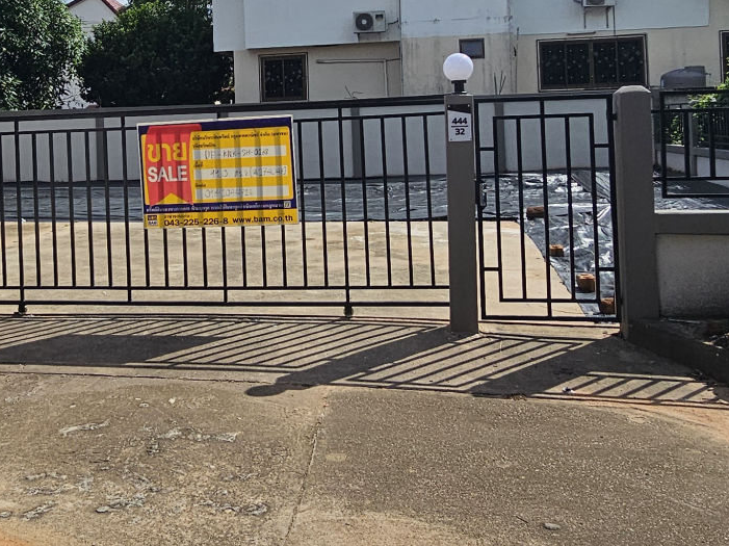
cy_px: 115
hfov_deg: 47.4
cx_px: 193
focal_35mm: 38
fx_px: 800
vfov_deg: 36.5
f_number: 2.2
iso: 50
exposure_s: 1/5144
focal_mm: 2.2
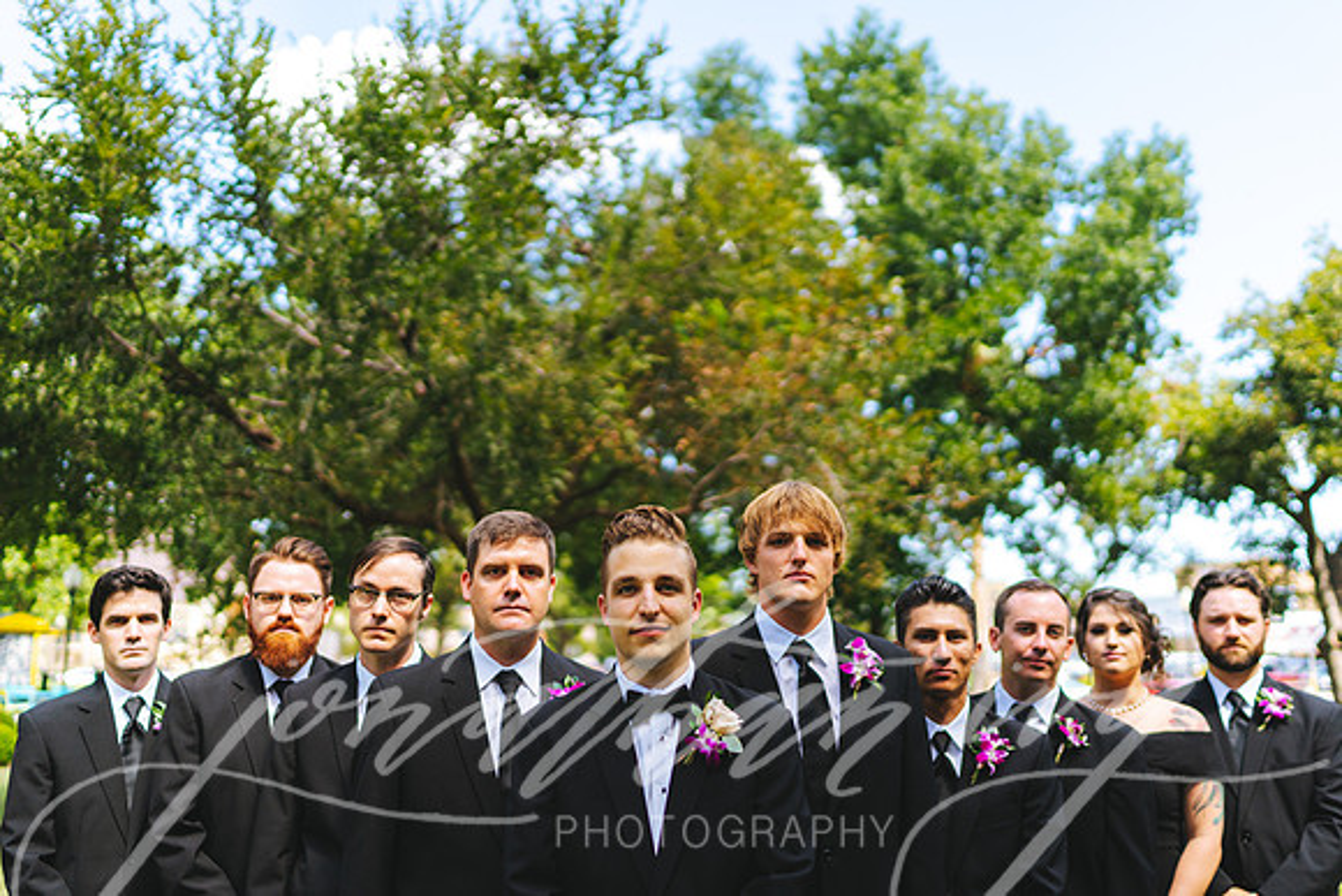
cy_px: 448
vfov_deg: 37.9
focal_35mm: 35
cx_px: 671
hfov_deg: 54.4
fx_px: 1305
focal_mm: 35
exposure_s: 1/2500
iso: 125
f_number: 1.4
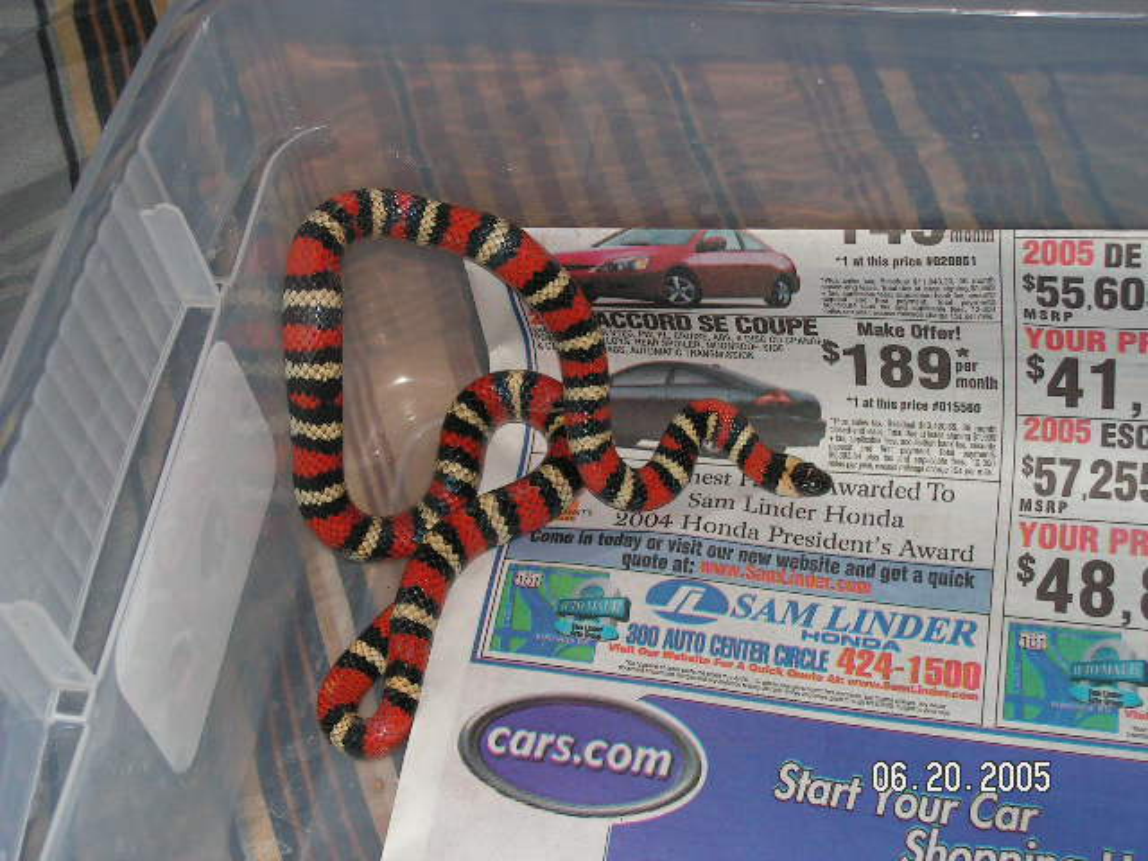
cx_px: 574
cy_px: 430
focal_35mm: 66
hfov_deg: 29.4
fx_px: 2189
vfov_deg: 22.3
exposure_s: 1/80
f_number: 3.3
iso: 200
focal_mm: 11
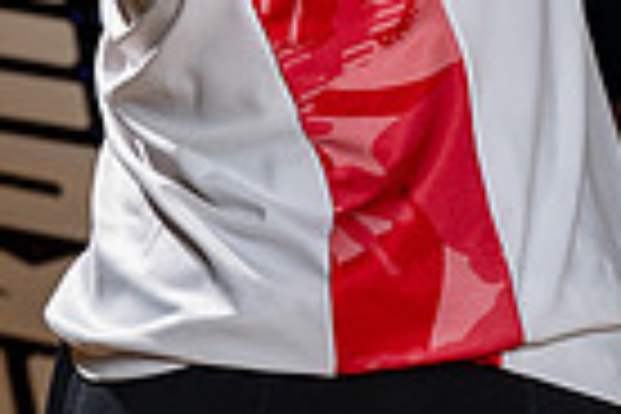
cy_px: -549
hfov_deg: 9.0
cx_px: -18
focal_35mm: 228
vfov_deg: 5.8
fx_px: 3933
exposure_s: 1/250
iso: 100
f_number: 8
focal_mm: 70
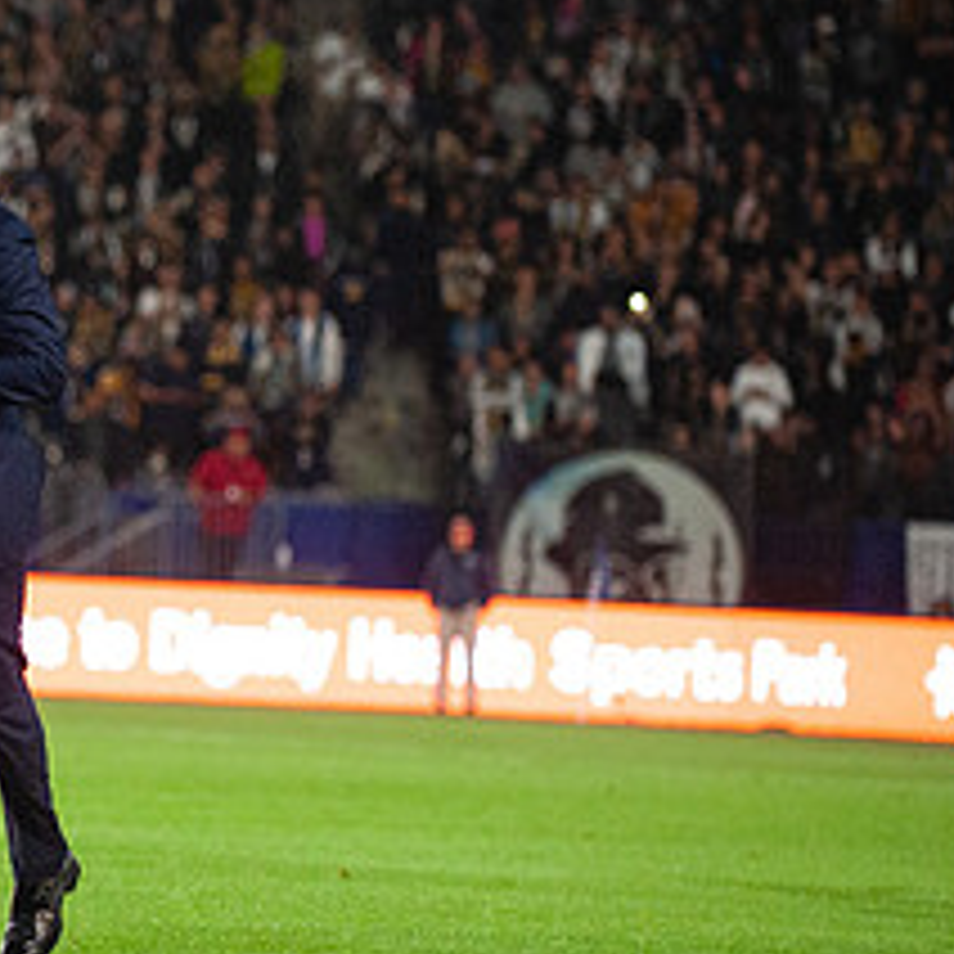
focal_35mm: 314
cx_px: -122
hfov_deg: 5.6
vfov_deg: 5.6
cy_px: 387
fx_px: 9791
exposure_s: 1/2000
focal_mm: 135
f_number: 2.8
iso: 3200
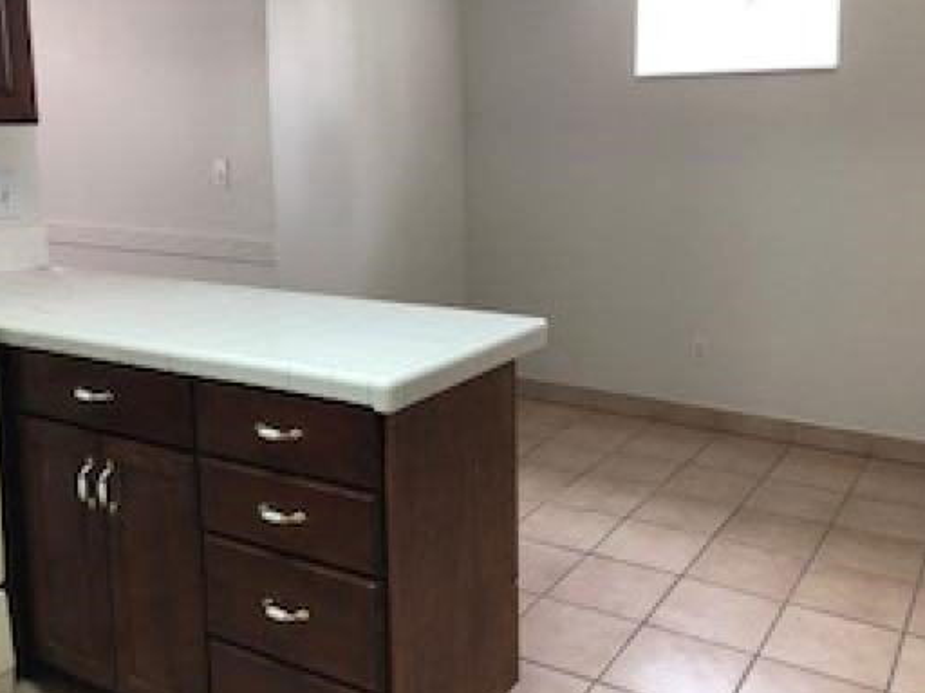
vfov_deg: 40.5
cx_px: 511
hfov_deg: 52.5
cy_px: 271
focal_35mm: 35
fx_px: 935
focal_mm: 4
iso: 32
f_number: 1.8
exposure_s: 1/30
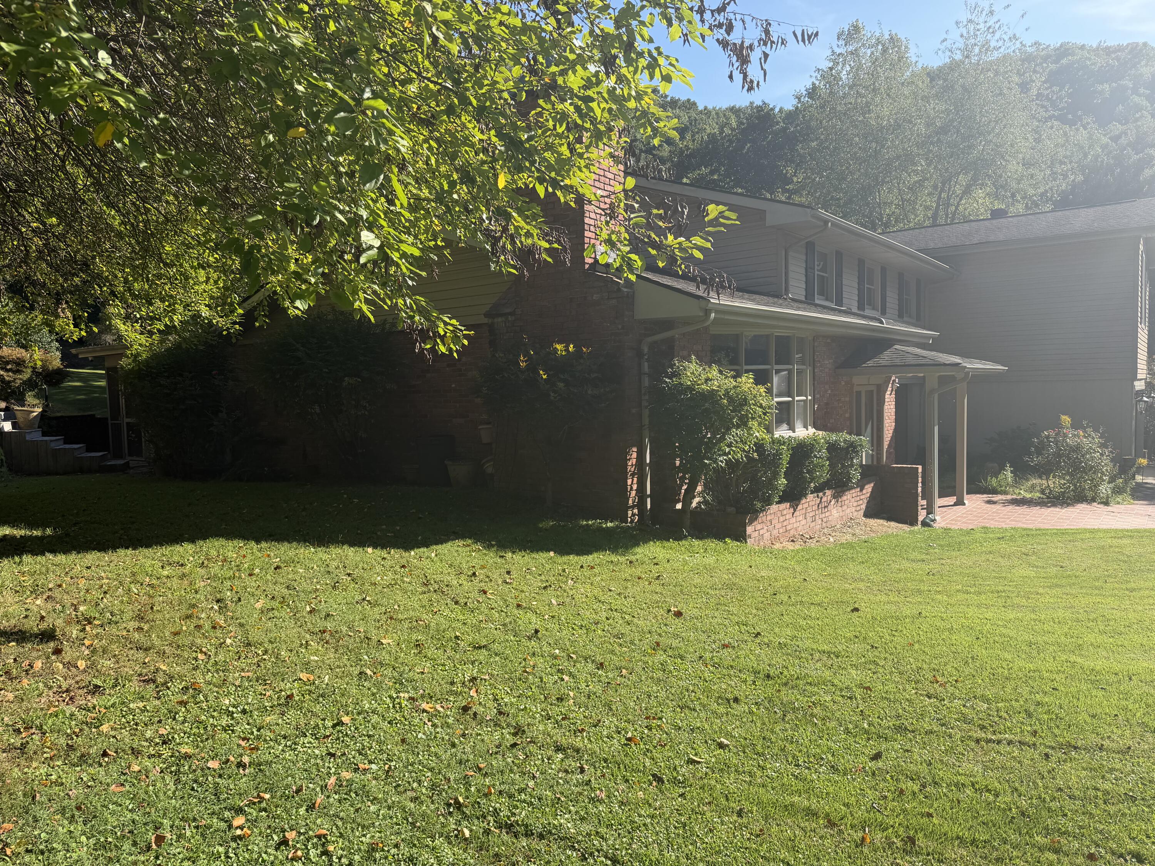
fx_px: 801
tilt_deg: -1.3
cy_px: 433
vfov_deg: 56.8
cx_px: 578
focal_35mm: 24
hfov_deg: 71.6
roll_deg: +1.0
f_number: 1.78
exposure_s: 1/1812
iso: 80
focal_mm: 6.76
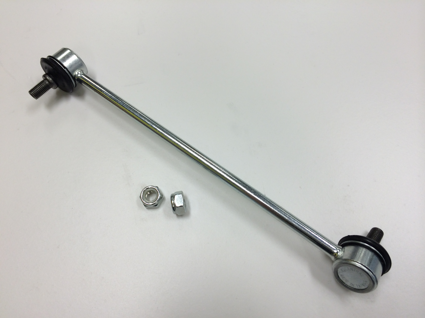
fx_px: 368
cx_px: 212
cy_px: 159
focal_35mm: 30
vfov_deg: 46.8
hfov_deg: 60.0
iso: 50
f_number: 2.2
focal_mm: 4.12
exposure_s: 1/50
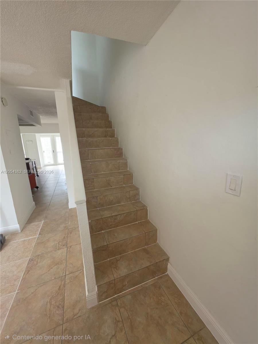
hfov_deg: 89.9
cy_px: 172
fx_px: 129
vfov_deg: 106.2
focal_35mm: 13
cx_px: 129
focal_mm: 2.2
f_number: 1.9
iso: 100
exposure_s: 1/120
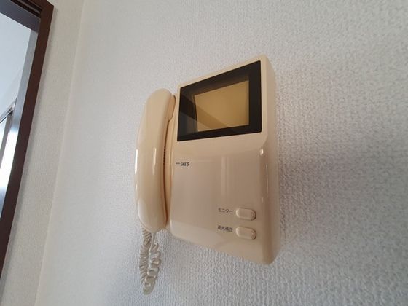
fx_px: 153
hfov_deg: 106.2
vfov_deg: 89.9
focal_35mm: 13
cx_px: 204
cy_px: 153
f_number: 2.2
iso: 250
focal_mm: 1.8
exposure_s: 1/60
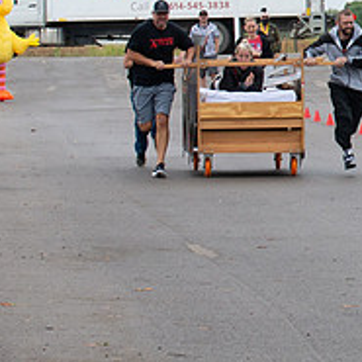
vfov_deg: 5.7
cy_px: 36
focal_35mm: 308
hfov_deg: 5.6
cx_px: 554
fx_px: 3644
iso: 640
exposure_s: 1/250
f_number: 10
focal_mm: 70
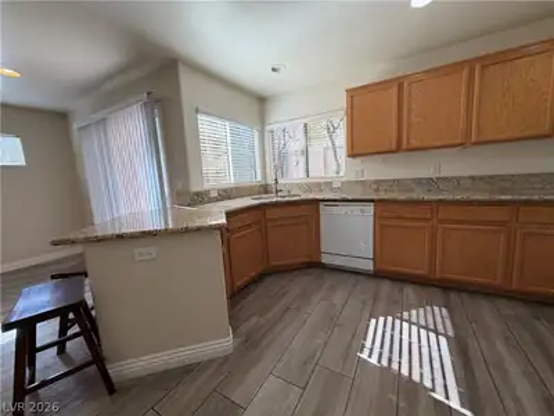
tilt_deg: -6.7
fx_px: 224
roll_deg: +4.6
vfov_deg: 85.7
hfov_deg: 102.1
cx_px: 277
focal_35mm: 14
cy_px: 208
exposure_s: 1/120
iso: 64
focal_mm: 2.22
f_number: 2.2
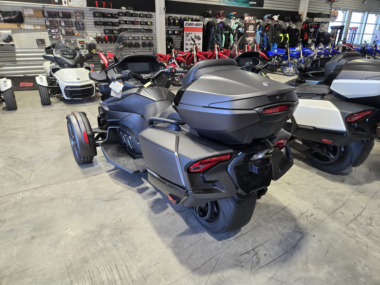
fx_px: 252
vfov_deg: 58.9
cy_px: 142
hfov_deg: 73.9
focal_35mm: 23
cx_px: 190
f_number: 1.8
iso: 125
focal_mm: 5.4
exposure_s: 1/120
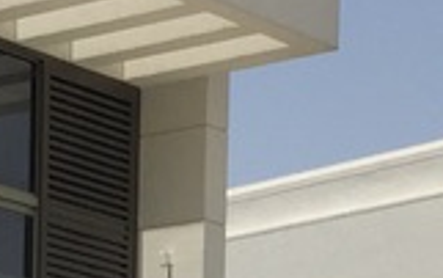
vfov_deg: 6.1
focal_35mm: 195
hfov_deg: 10.7
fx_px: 2357
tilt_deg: -2.8
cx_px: 179
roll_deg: -3.6
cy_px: 936
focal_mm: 4.15
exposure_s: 1/3597
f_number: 2.2
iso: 32
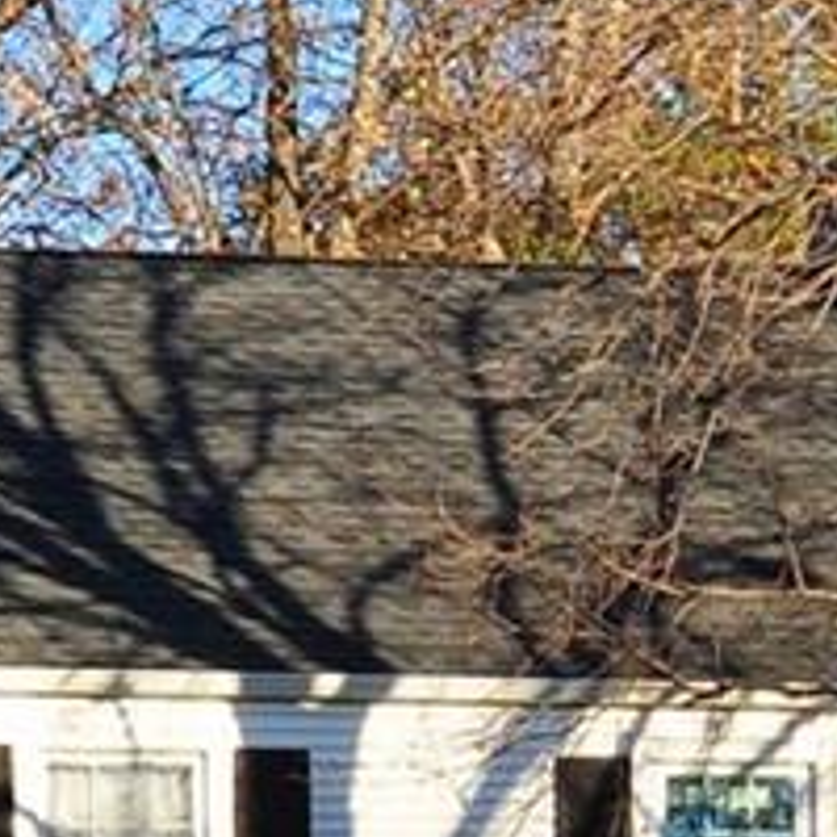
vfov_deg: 14.0
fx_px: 3201
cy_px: 1228
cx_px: -498
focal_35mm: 117
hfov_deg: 13.8
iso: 500
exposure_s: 1/500
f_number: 9
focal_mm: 18
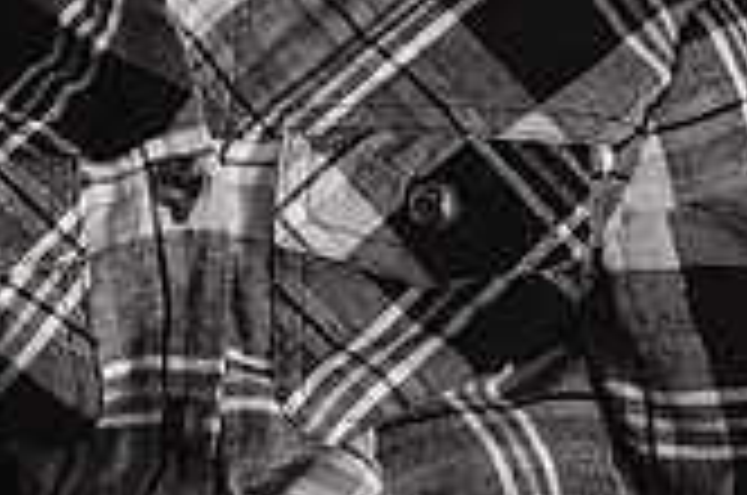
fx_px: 3624
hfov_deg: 11.3
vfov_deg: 7.7
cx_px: -333
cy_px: -180
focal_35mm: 175
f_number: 5.6
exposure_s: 1/125
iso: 1600
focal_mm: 50
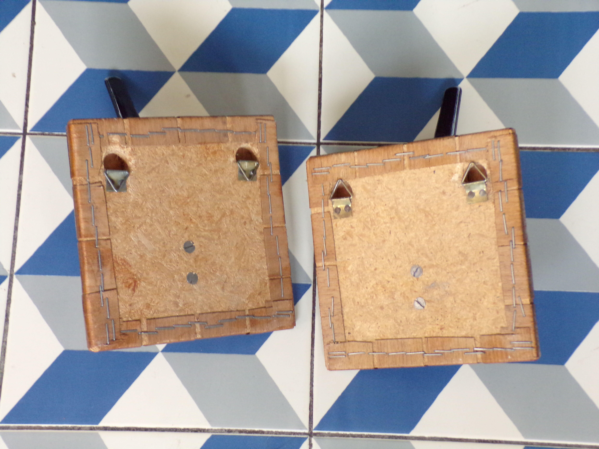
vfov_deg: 19.9
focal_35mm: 74
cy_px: 224
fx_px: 1281
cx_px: 300
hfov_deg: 26.3
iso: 400
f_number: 3.9
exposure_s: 1/26
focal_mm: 13.3
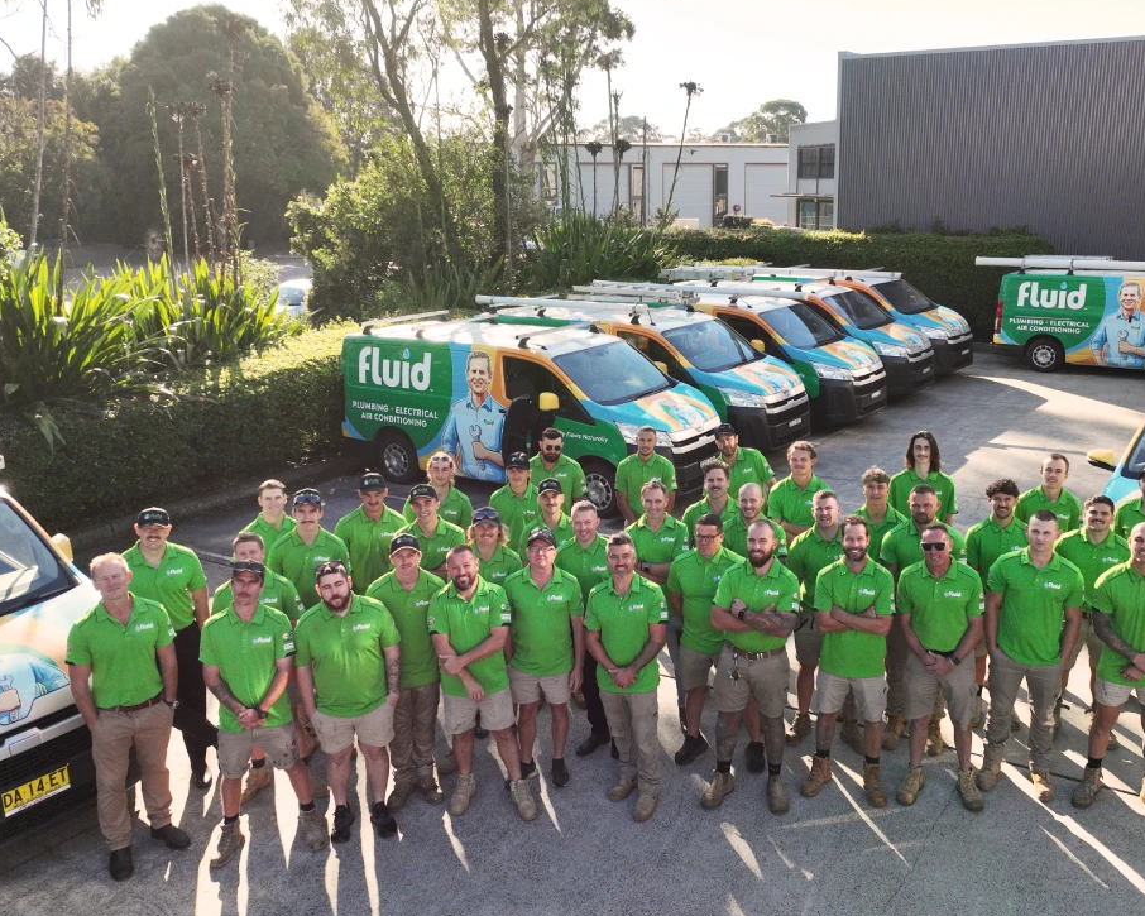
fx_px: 1051
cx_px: 674
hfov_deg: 56.8
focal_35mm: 31
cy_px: 438
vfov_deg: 47.1
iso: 300
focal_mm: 12.29
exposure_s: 1/80
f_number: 2.8
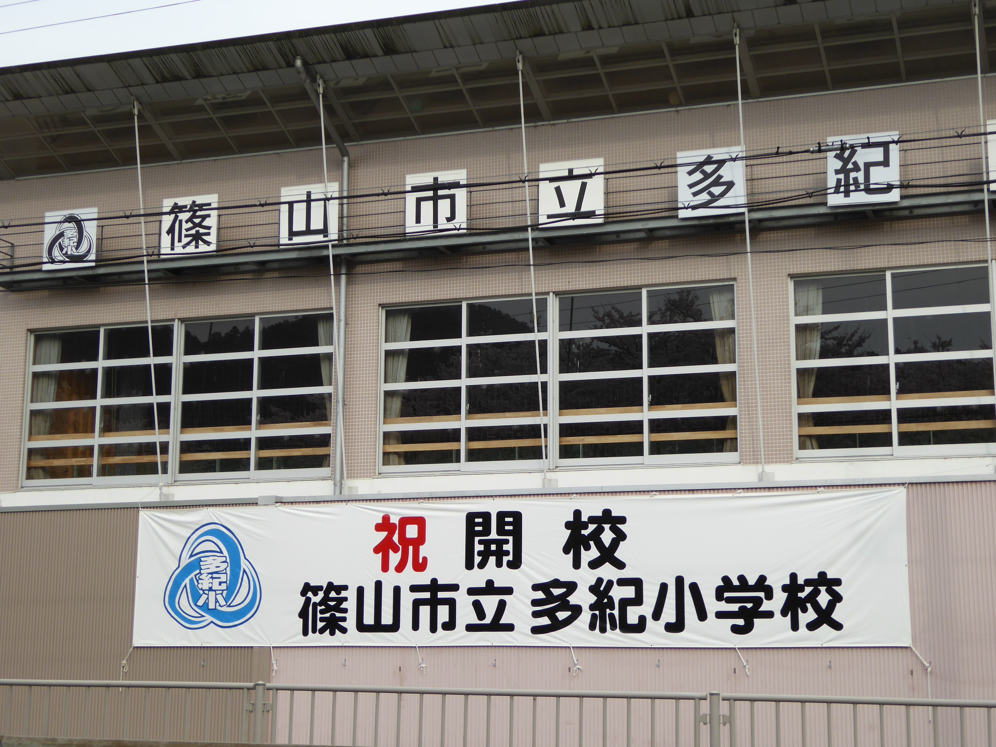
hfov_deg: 32.2
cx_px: 498
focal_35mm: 60
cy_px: 374
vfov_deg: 24.4
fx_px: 1726
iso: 100
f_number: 4.2
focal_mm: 10.3
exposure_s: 1/320
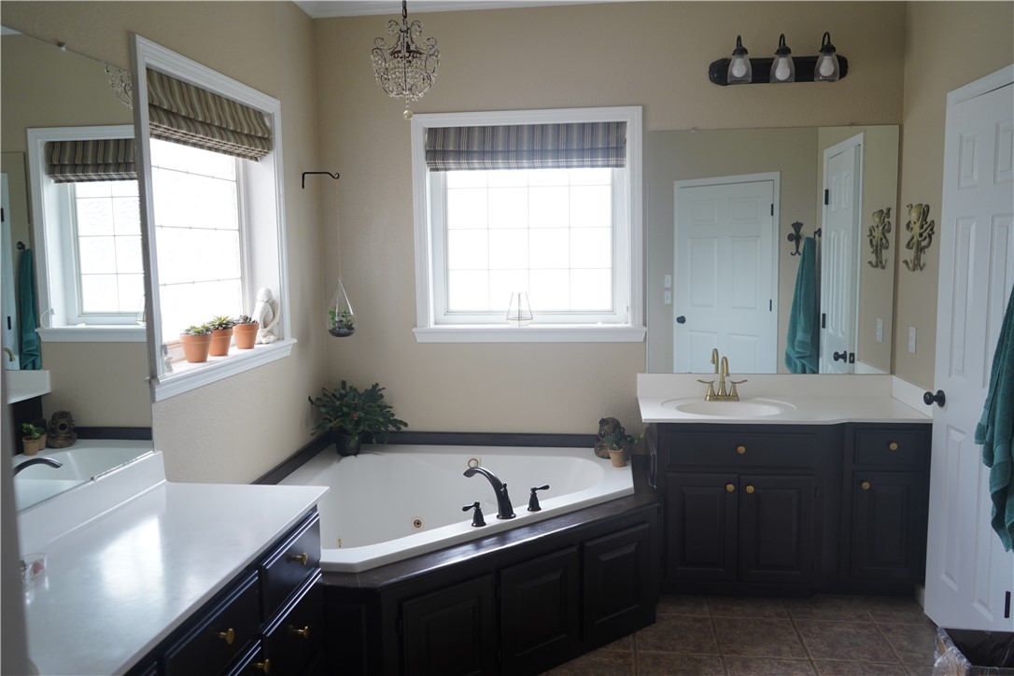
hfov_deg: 65.5
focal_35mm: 28
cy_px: 338
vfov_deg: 46.4
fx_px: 789
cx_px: 507
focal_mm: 28
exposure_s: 1/250
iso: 800
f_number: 3.5
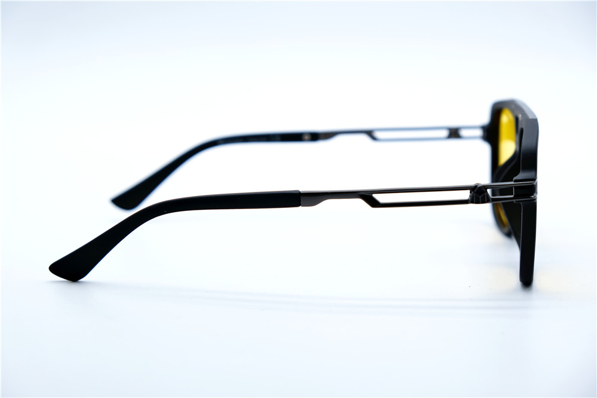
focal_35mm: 83
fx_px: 1376
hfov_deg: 24.5
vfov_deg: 16.4
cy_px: 199
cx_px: 298
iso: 160
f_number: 5.6
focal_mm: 55
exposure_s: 1/140
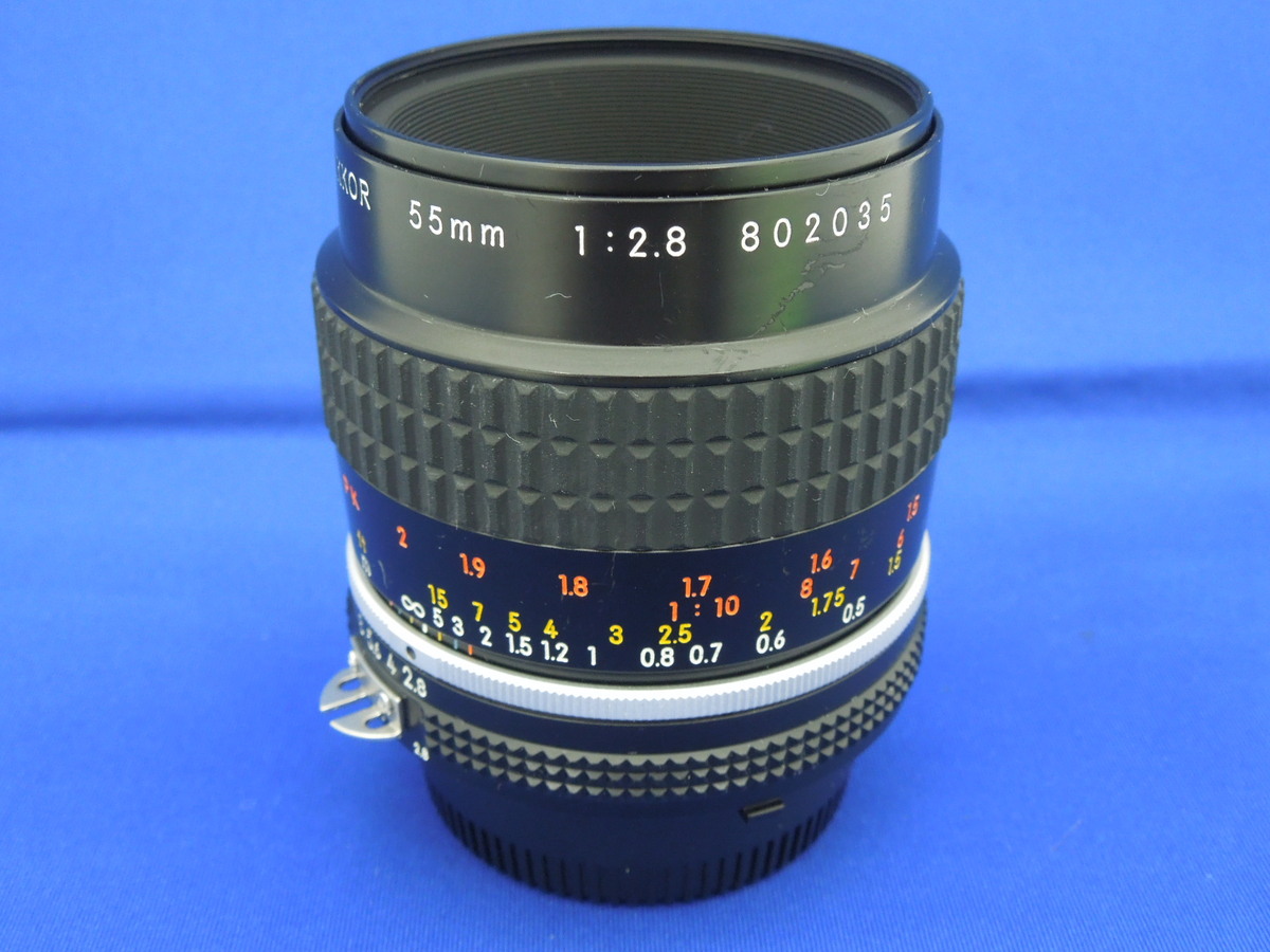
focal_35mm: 39
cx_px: 635
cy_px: 476
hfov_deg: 47.9
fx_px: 1431
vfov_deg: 36.8
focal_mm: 7
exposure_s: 1/15
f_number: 3.8
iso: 400
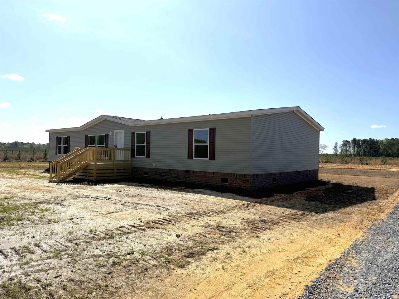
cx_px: 200
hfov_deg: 71.6
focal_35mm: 24
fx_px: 277
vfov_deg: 56.8
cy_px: 150
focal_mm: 6.76
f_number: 1.78
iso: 80
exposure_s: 1/11905
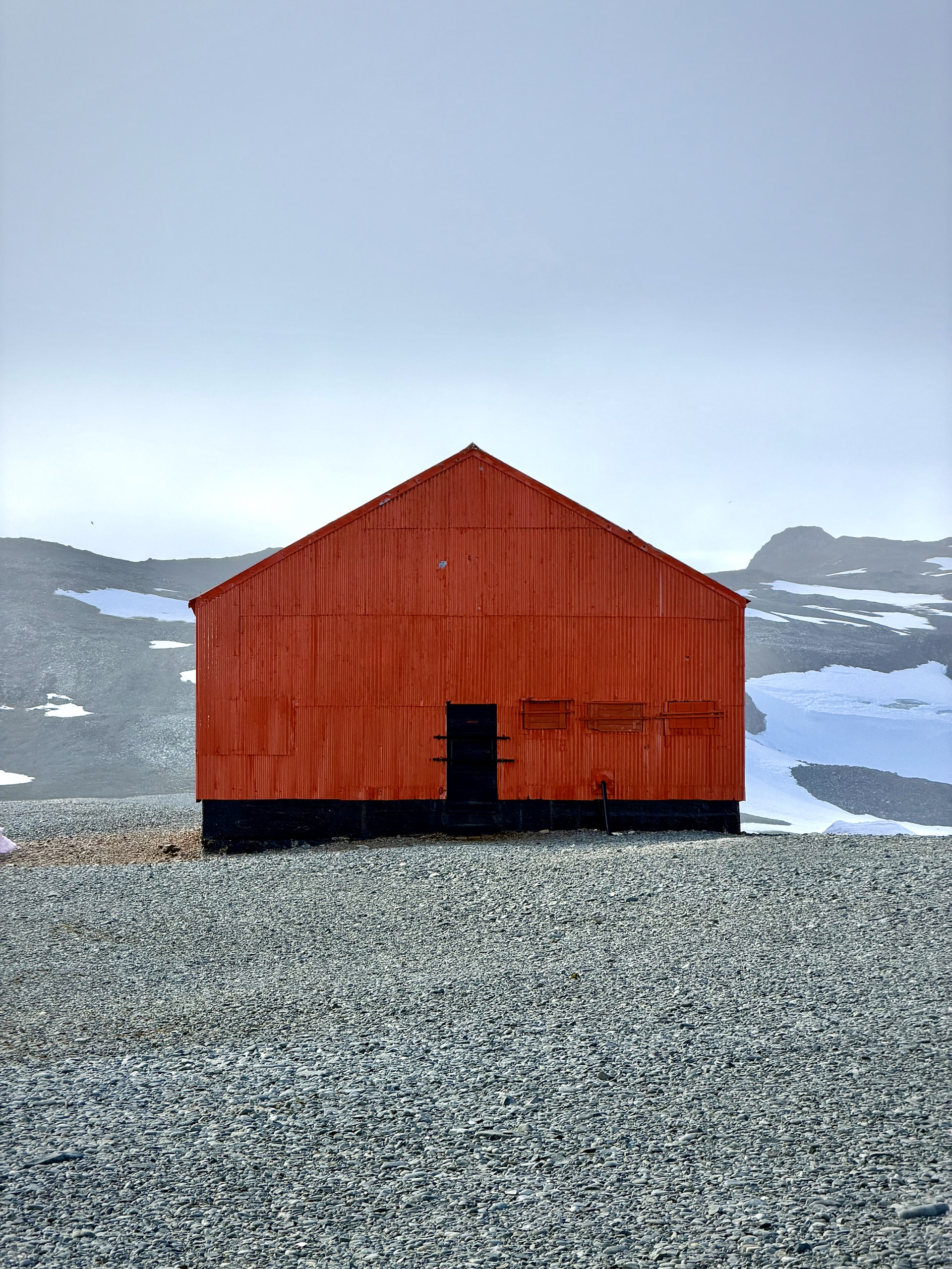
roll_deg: -0.1
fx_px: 3667
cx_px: 476
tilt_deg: +2.9
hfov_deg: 14.8
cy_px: 634
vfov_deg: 19.6
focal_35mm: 100
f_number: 2.8
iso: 25
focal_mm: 16.89
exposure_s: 1/638
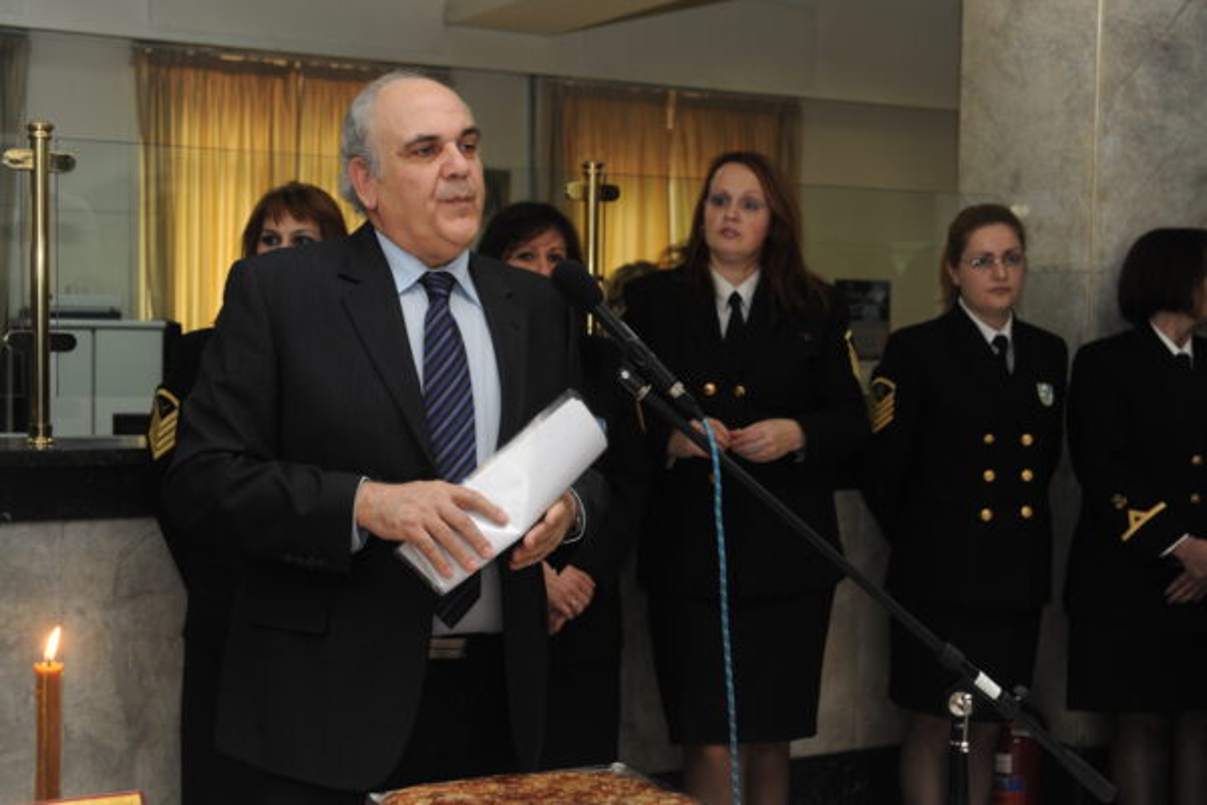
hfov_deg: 36.2
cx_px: 604
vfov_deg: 24.6
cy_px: 402
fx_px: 1844
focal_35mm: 55
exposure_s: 1/80
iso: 800
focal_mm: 55
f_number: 5.6
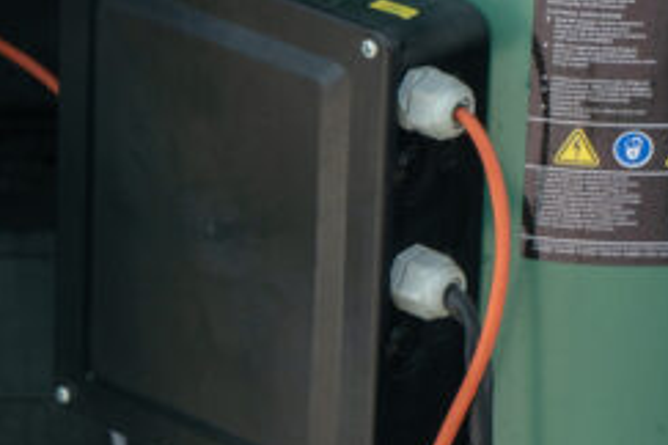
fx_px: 4694
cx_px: -113
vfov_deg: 5.4
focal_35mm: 253
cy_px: 12
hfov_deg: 8.1
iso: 100
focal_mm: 60
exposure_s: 1/60
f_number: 7.1
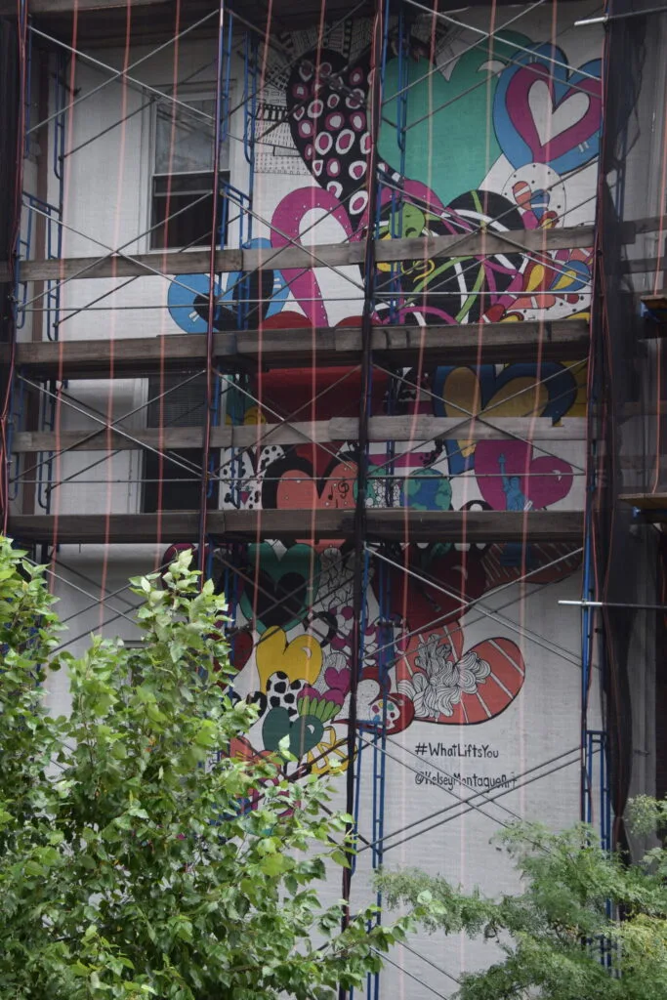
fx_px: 2084
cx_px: 334
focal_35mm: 75
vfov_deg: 27.0
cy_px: 500
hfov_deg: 18.2
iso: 400
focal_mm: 50
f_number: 7.1
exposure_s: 1/200
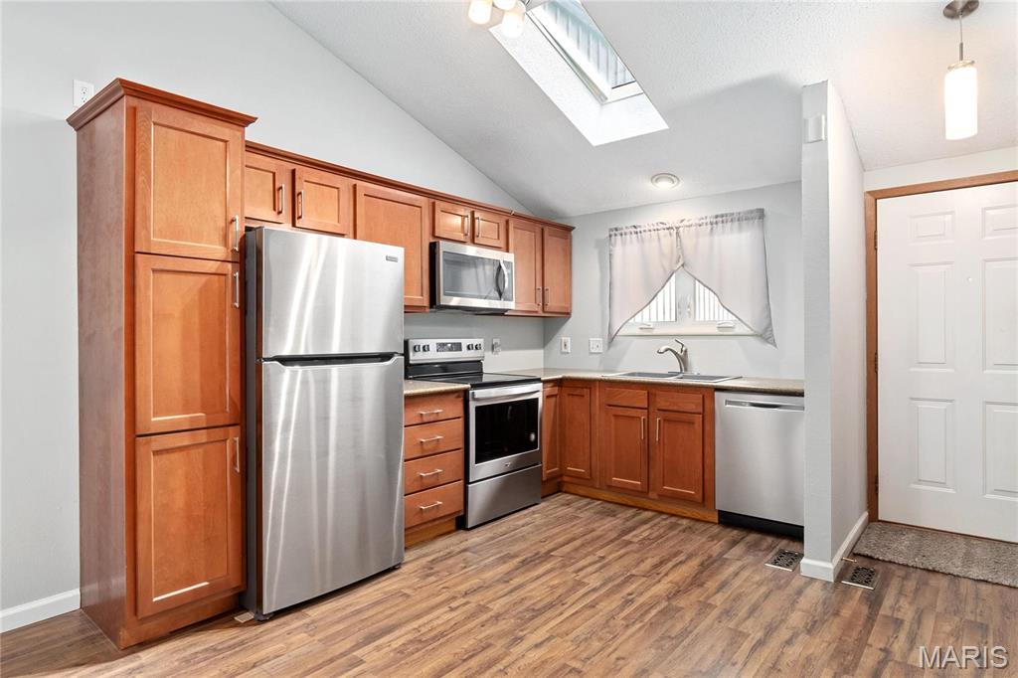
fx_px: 565
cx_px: 509
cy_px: 339
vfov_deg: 61.9
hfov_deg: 84.0
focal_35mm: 20
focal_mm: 10
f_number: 9
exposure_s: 1
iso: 640
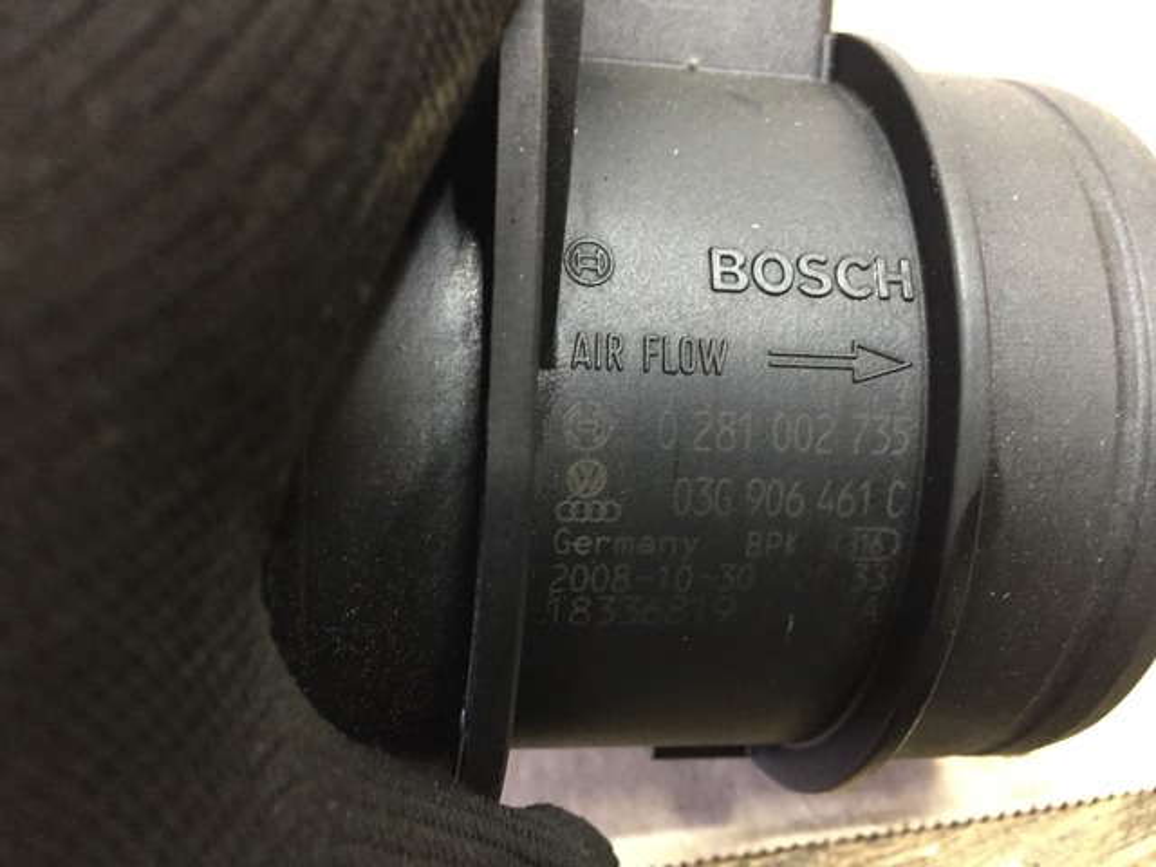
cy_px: 434
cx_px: 578
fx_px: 968
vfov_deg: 48.2
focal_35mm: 29
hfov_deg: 61.7
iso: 250
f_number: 2.2
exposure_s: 1/20
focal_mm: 4.15
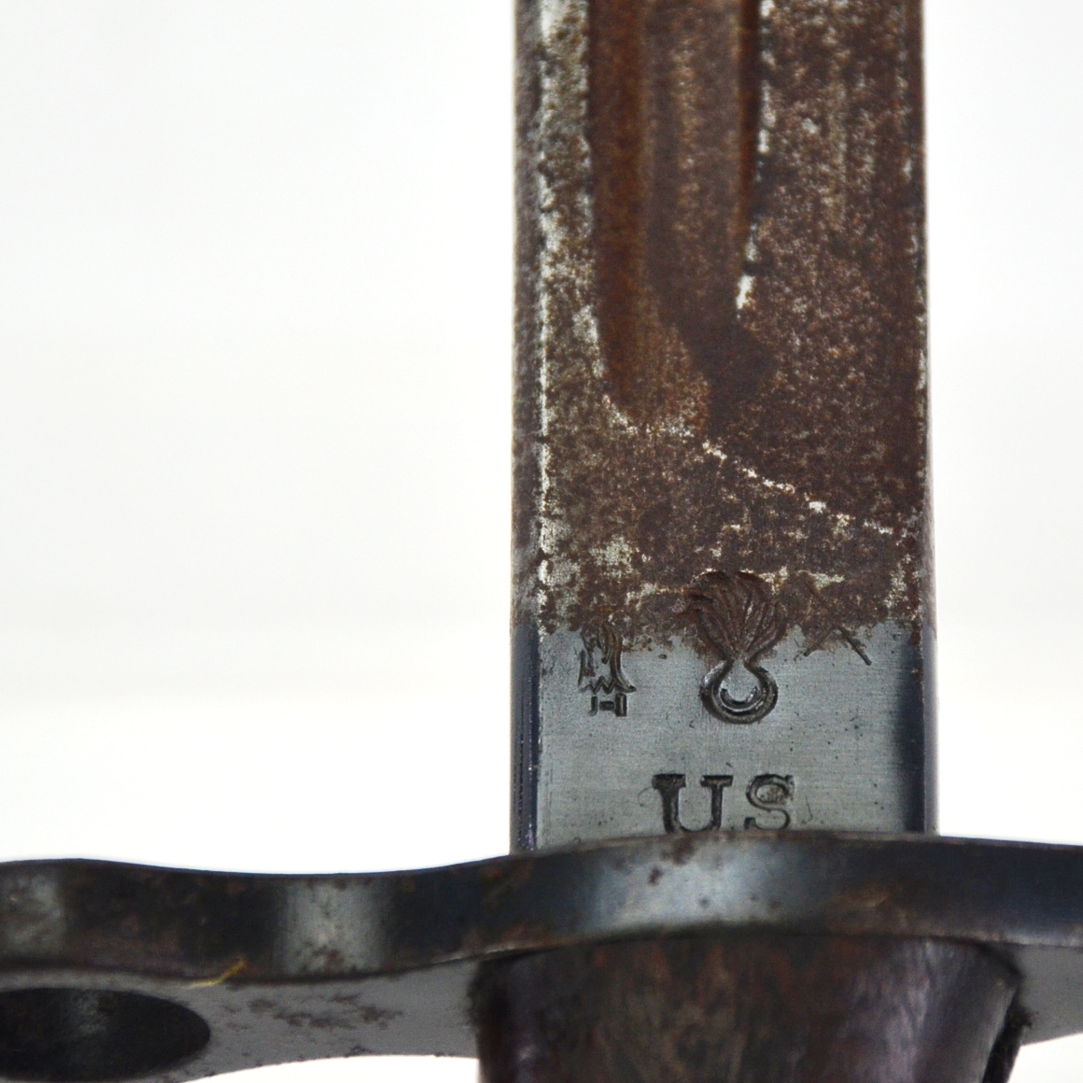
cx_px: 767
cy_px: 525
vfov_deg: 4.8
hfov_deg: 4.8
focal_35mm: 365
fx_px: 12916
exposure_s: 1/250
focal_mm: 135
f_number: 5.6
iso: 500
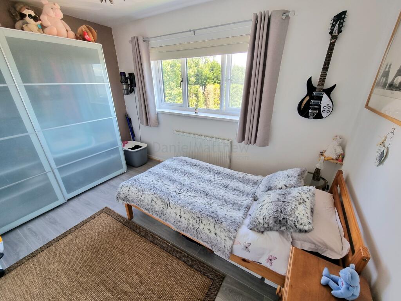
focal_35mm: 13
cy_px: 150
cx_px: 200
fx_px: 151
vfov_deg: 89.9
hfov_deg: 106.2
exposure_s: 1/60.2
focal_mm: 2.2
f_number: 2.2
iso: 64
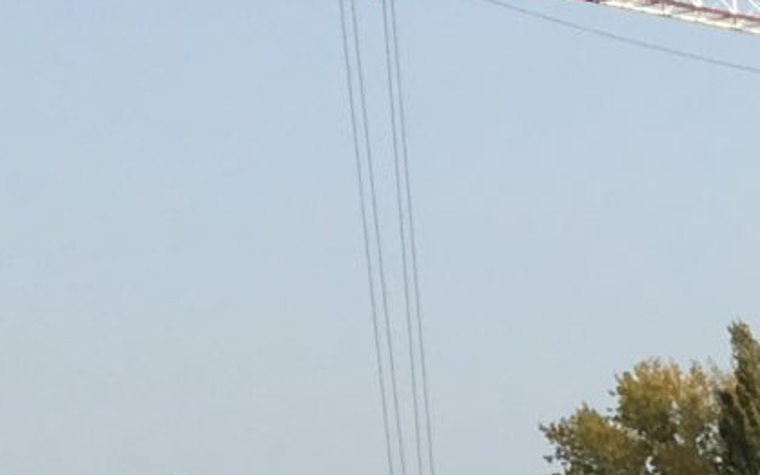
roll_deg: +0.2
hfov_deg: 9.6
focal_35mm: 188
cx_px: 1950
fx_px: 3894
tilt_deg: -8.9
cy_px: 1284
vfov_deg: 6.5
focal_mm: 4.15
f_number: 2.2
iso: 25
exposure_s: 1/1570
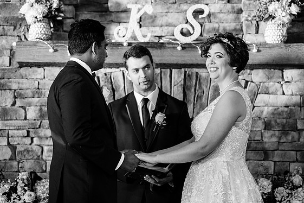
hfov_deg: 16.4
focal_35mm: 125
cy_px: 100
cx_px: 155
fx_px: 1055
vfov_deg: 11.0
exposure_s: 1/200
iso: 1000
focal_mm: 120
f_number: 4
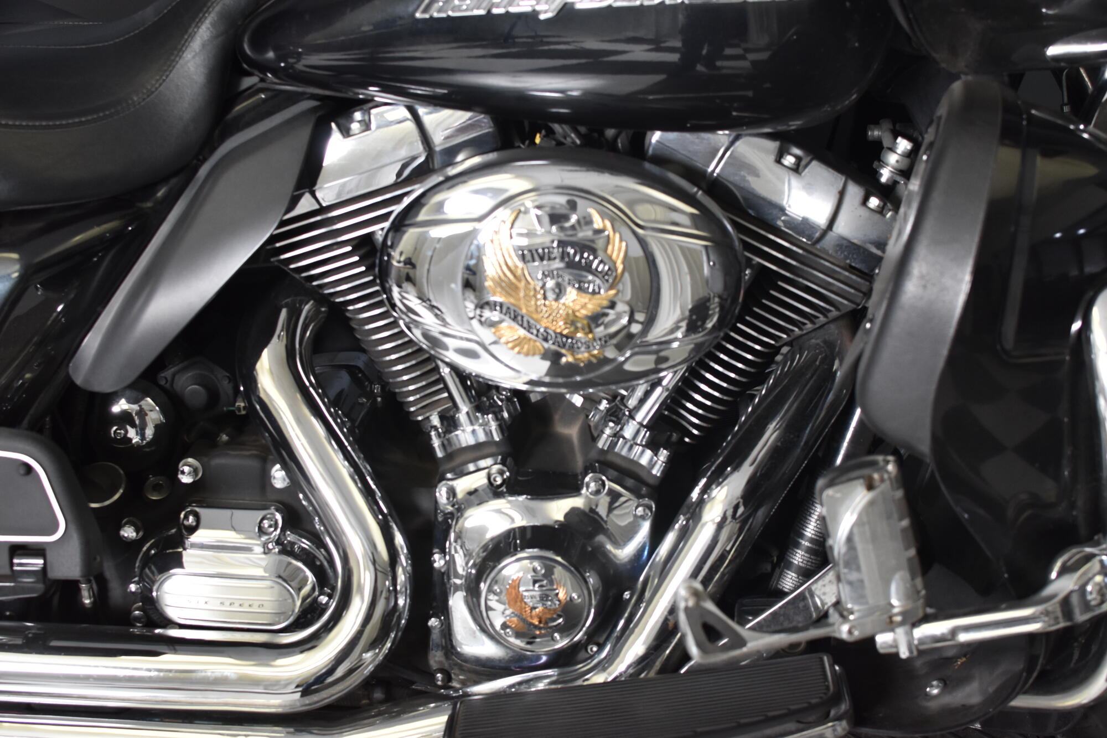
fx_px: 1614
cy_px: 369
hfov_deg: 37.9
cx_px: 554
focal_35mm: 52
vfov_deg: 25.7
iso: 800
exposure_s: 1/160
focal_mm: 35
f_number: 4.5
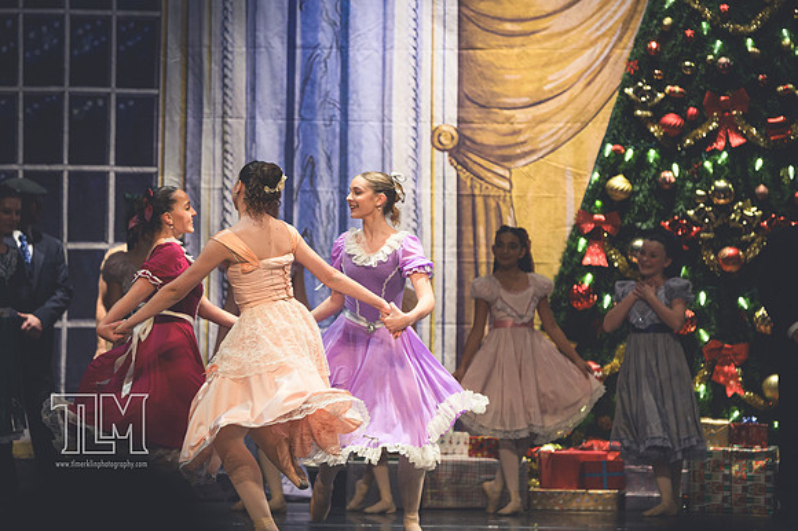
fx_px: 6646
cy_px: 266
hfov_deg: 6.9
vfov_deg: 4.6
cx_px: 399
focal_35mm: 300
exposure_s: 1/400
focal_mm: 200
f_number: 2.8
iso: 800
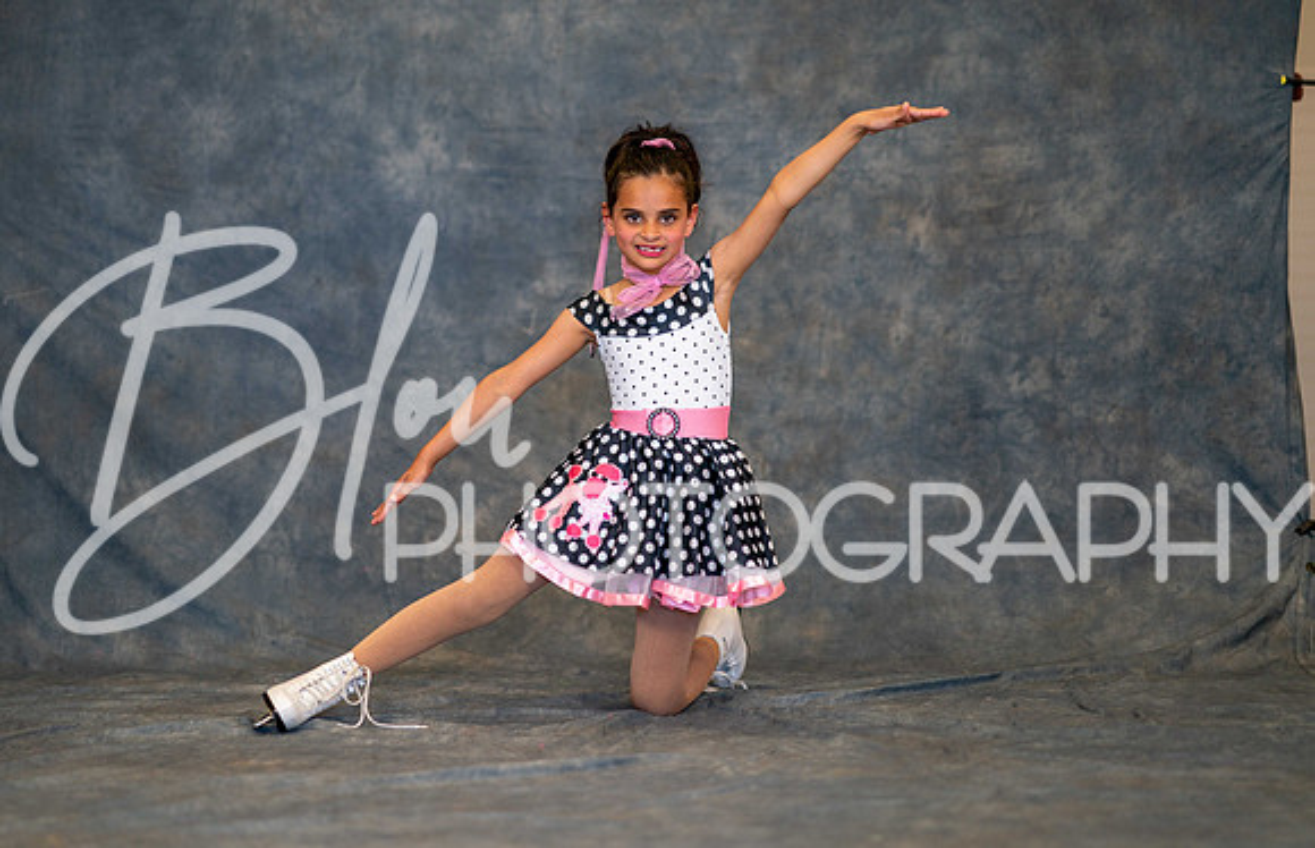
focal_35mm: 97
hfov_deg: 21.3
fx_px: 3500
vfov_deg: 13.8
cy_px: 353
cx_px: 574
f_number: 1.4
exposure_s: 1/200
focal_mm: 85
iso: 200
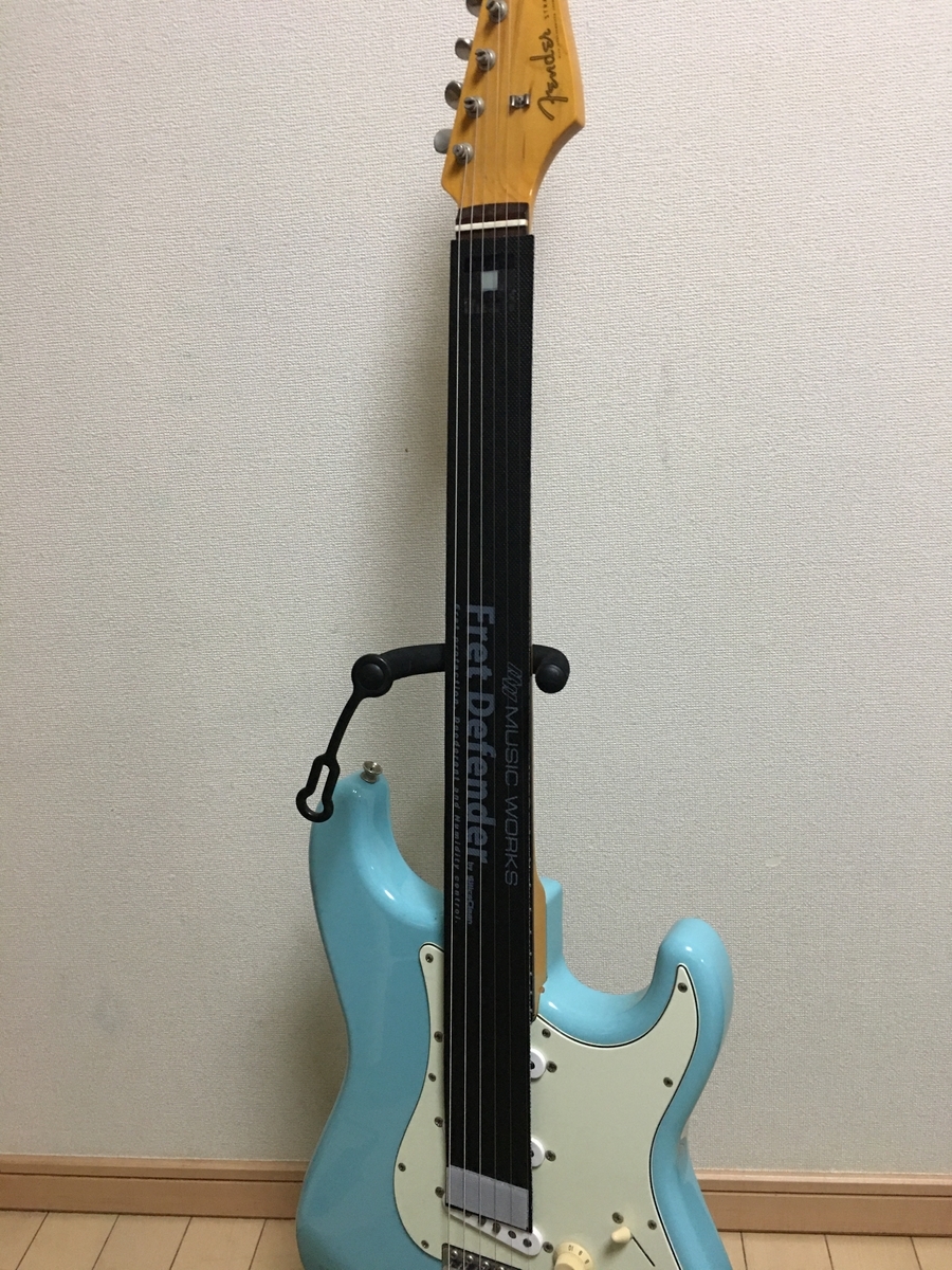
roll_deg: +4.8
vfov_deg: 61.7
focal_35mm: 29
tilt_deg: -16.4
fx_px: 1063
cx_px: 476
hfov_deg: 48.2
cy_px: 635
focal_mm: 4.15
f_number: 2.2
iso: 100
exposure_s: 1/10
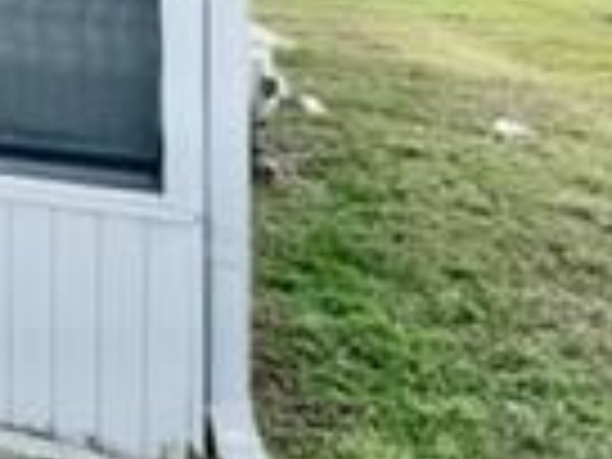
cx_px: -526
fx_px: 1078
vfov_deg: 22.1
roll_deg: +0.8
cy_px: -104
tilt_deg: -0.5
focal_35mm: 61
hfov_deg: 20.5
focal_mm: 1.57
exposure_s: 1/1143
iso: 32
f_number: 1.8
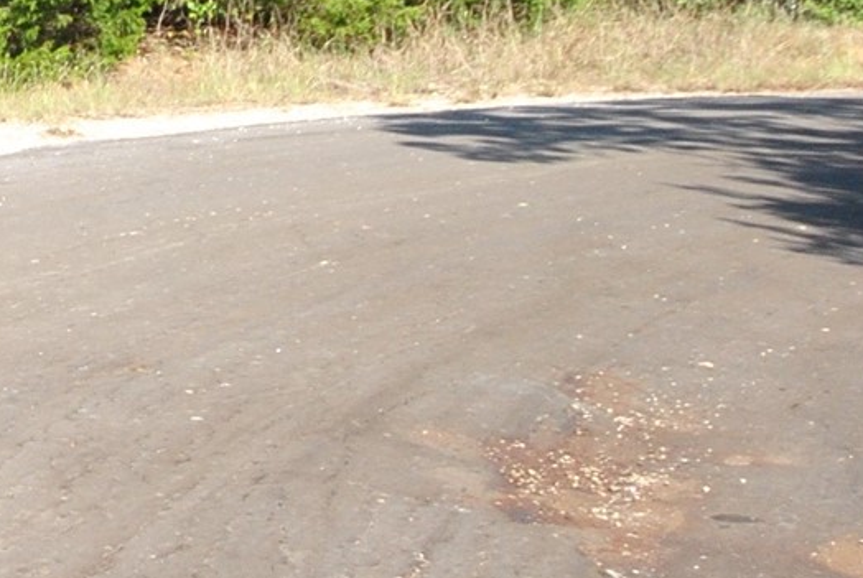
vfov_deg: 10.6
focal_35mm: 124
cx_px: -680
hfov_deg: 14.5
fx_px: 2977
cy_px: -349
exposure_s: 1/640
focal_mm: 20
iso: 400
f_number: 5.6
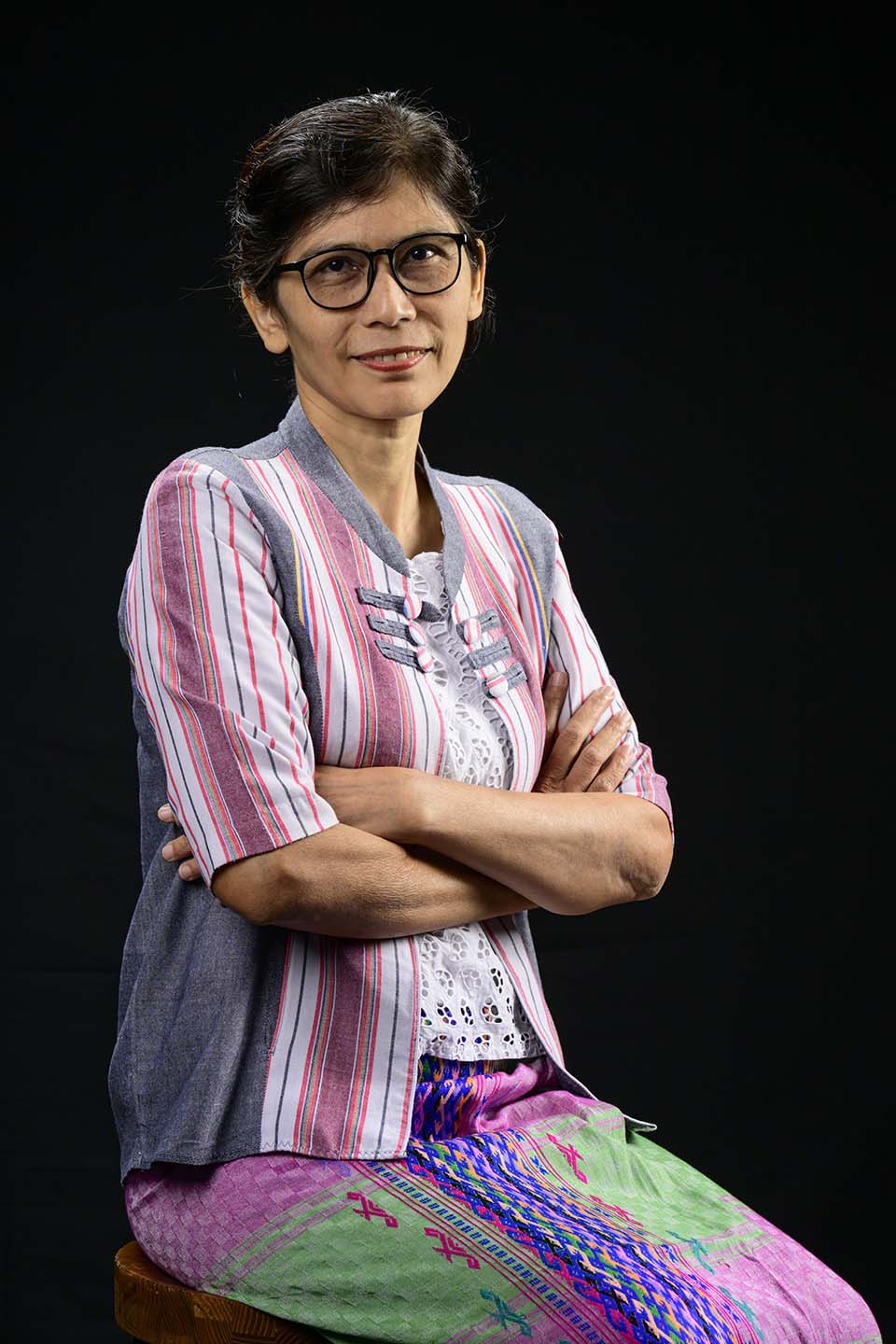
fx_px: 3173
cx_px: 448
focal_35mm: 85
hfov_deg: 16.1
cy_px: 672
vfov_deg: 23.9
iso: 400
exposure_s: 1/200
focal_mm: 85
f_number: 8
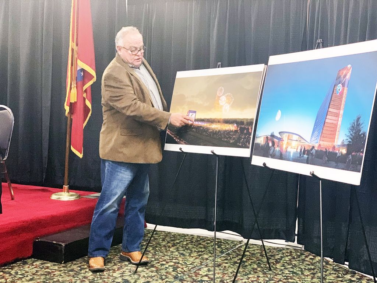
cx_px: 188
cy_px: 142
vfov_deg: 28.0
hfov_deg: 36.8
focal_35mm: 52
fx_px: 566
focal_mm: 6
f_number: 2.4
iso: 500
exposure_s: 1/40
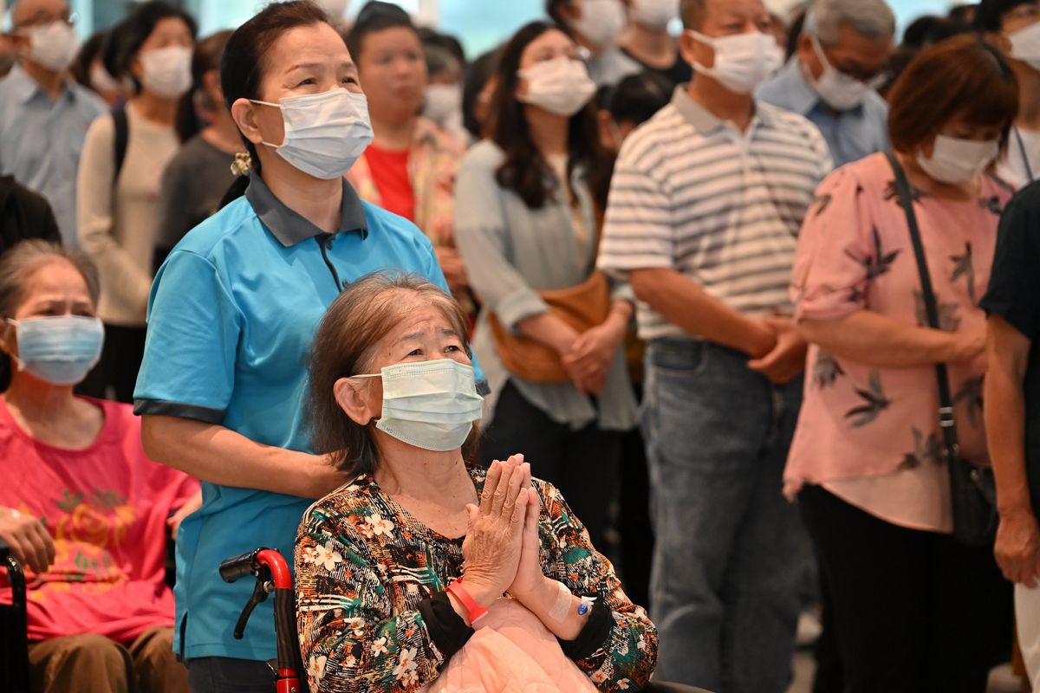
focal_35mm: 120
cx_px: 520
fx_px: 3466
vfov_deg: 11.4
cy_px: 346
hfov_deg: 17.1
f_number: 4.5
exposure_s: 1/60
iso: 2500
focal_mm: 120
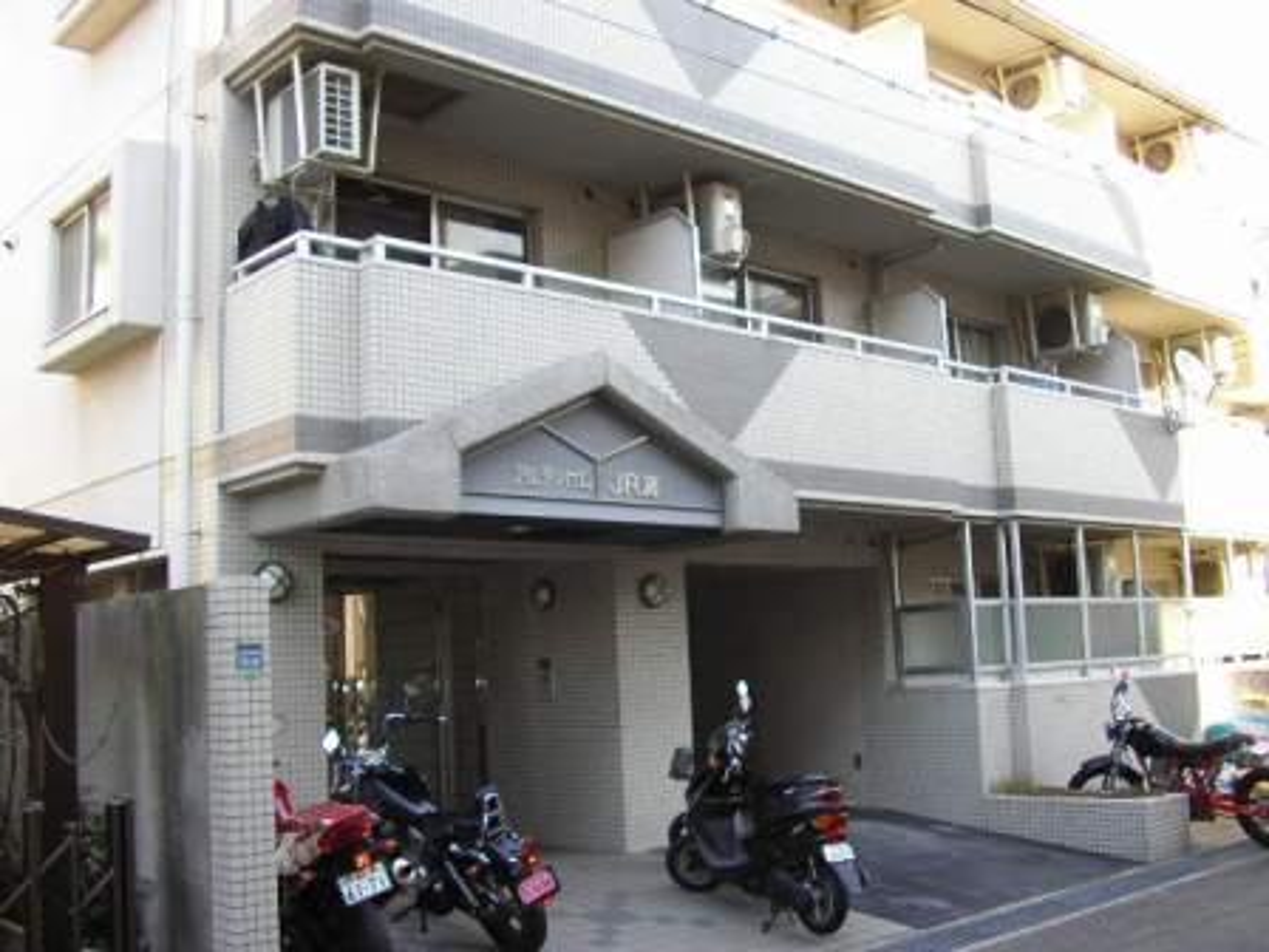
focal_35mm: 38
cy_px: 476
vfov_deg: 37.7
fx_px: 1393
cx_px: 634
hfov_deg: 49.0
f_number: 2.9
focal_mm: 5.8
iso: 71
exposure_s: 1/100
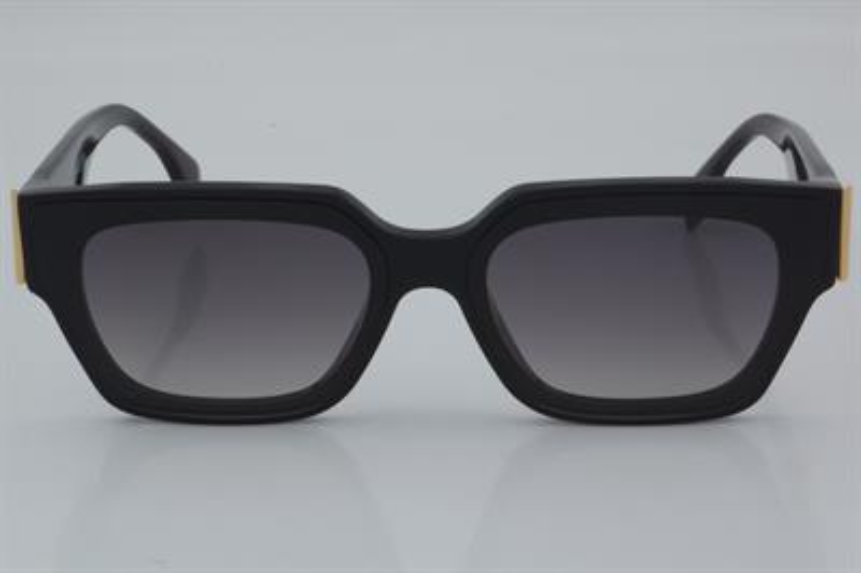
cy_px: 286
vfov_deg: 16.5
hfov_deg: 24.6
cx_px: 430
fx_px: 1971
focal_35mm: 82
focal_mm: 55
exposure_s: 1/4
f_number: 32
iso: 100
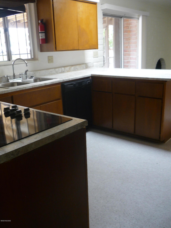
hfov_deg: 42.9
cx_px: 86
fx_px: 217
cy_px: 114
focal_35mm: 33
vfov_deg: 55.4
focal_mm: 5.5
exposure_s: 1/30
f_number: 2.8
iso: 100
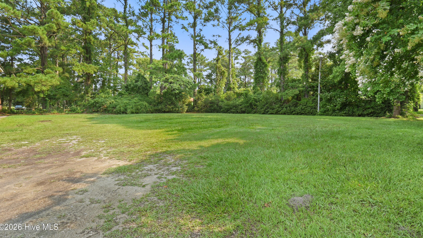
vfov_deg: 63.4
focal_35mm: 17
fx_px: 191
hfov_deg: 95.9
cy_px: 97
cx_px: 212
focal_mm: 16
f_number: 9
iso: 100
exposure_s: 1/13
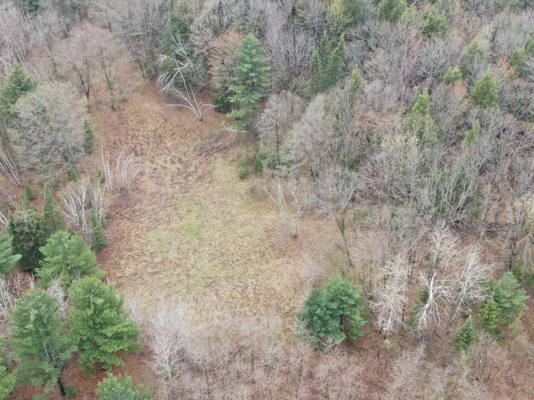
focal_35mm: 49
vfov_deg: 29.7
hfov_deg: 38.9
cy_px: 199
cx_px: 267
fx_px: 756
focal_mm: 8.6
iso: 100
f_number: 3.8
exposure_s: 1/60
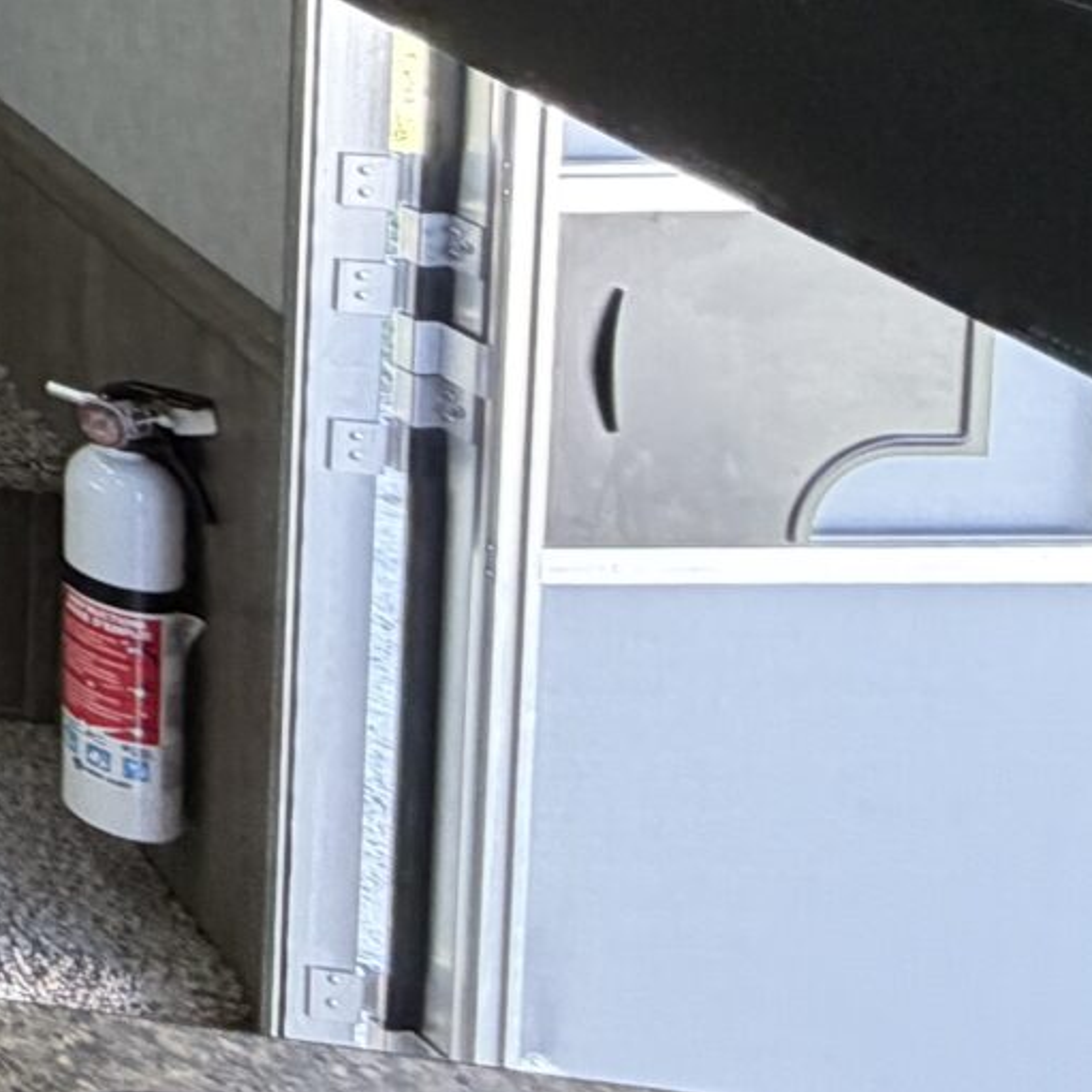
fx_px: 2213
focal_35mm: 62
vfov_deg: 23.1
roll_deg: -0.2
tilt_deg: -3.7
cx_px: -1415
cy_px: -481
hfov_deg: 16.0
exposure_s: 1/121
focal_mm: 2.22
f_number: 2.2
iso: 250
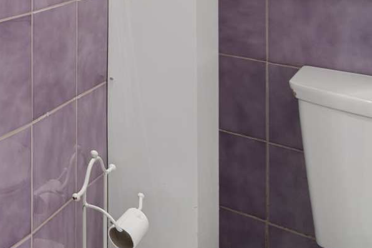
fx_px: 568
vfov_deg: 21.8
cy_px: -86
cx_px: -227
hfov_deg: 24.7
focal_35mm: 55
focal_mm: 16
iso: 100
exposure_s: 2
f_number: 8
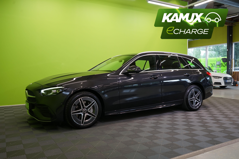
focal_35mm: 30
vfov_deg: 43.6
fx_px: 199
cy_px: 80
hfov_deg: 61.9
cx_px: 120
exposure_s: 1/40
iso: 640
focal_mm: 30
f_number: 6.3
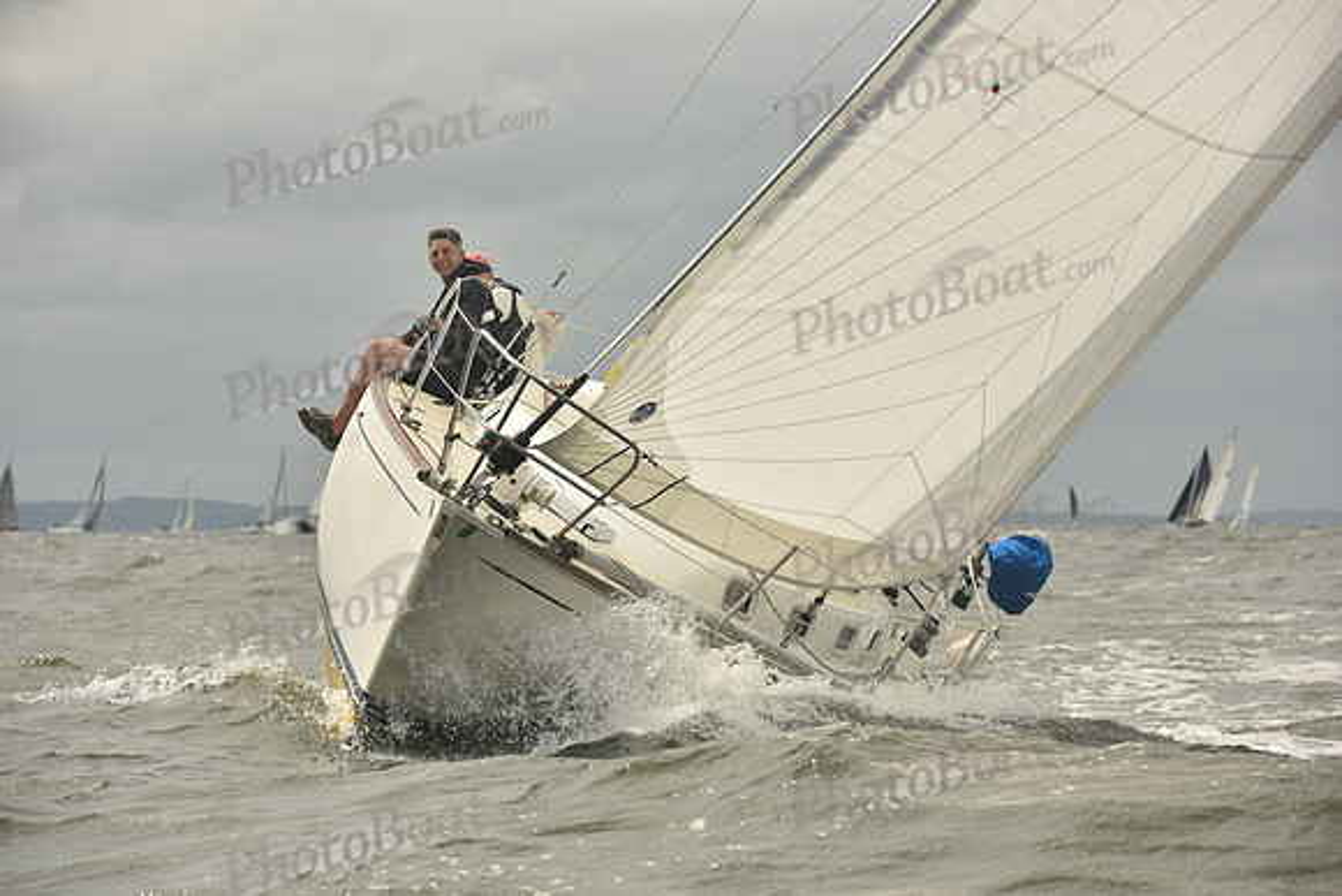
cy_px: 448
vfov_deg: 7.6
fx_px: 6711
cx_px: 671
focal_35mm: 180
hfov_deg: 11.4
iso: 320
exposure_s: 1/1600
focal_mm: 180
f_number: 10
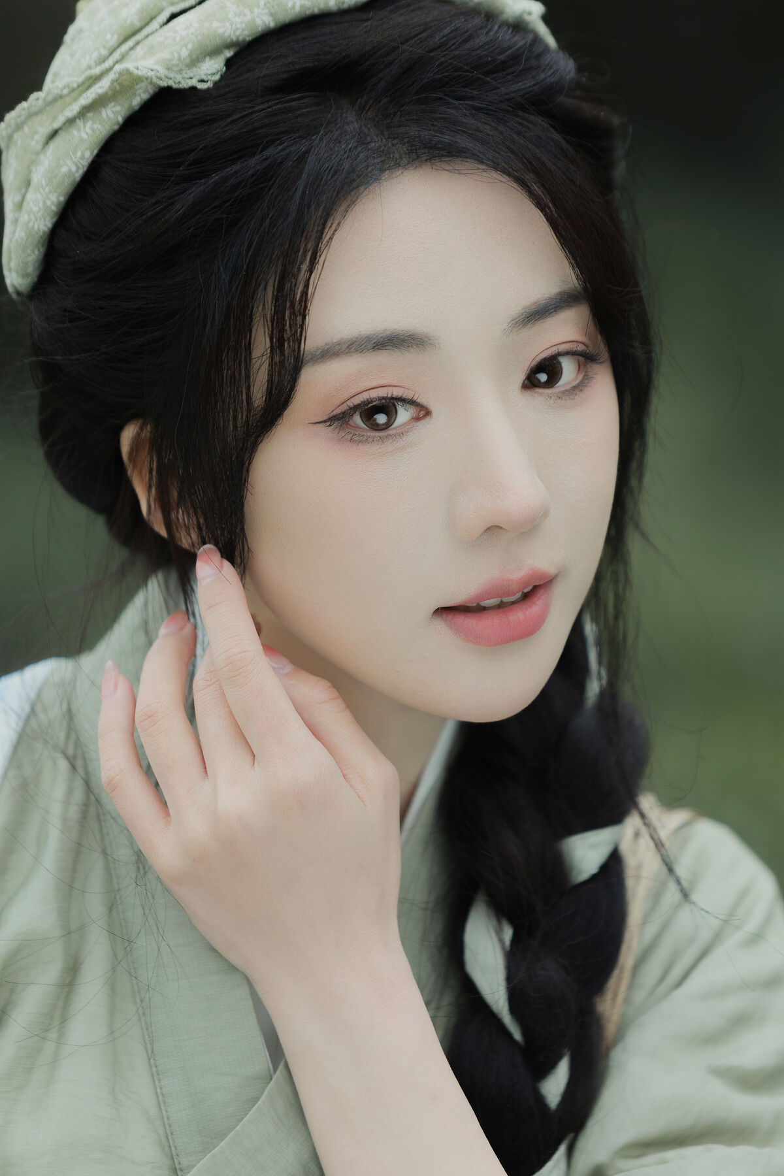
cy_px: 588
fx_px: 6533
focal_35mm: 200
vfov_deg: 10.3
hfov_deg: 6.9
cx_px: 392
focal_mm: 200
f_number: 4
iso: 250
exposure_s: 1/640
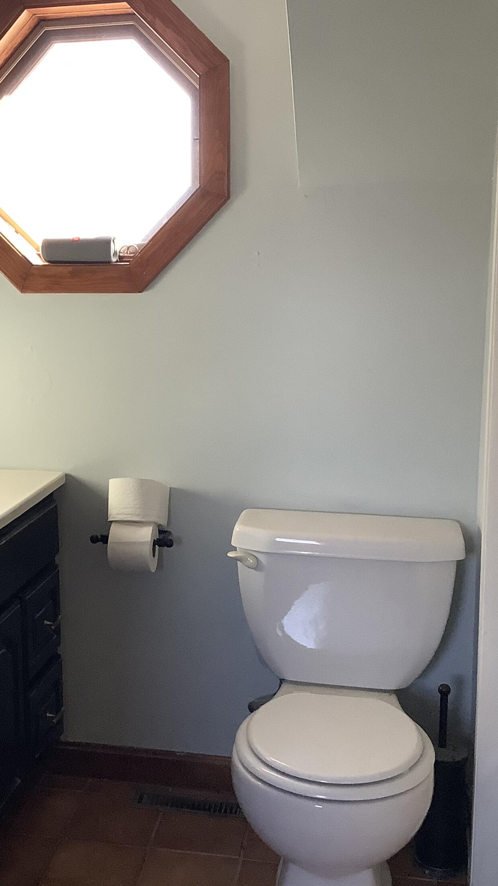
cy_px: 441
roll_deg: +0.2
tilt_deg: -9.3
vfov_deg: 44.6
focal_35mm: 46
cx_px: 130
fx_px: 1080
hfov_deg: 25.7
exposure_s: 1/60
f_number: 2.4
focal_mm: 3.3
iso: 125
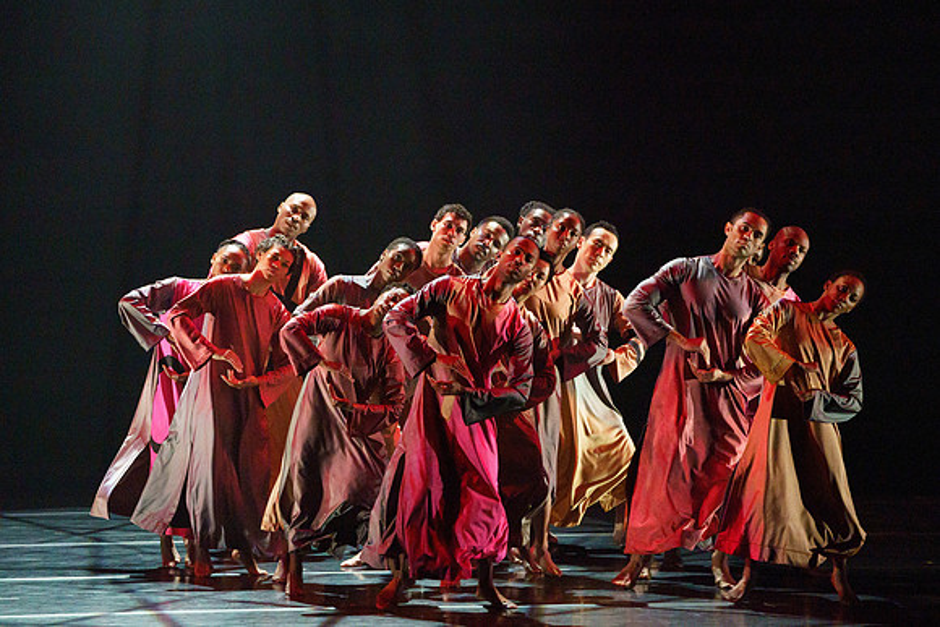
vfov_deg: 4.5
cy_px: 273
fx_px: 7994
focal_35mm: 306
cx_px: 410
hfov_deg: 6.7
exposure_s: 1/250
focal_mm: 271
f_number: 5.6
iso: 5000
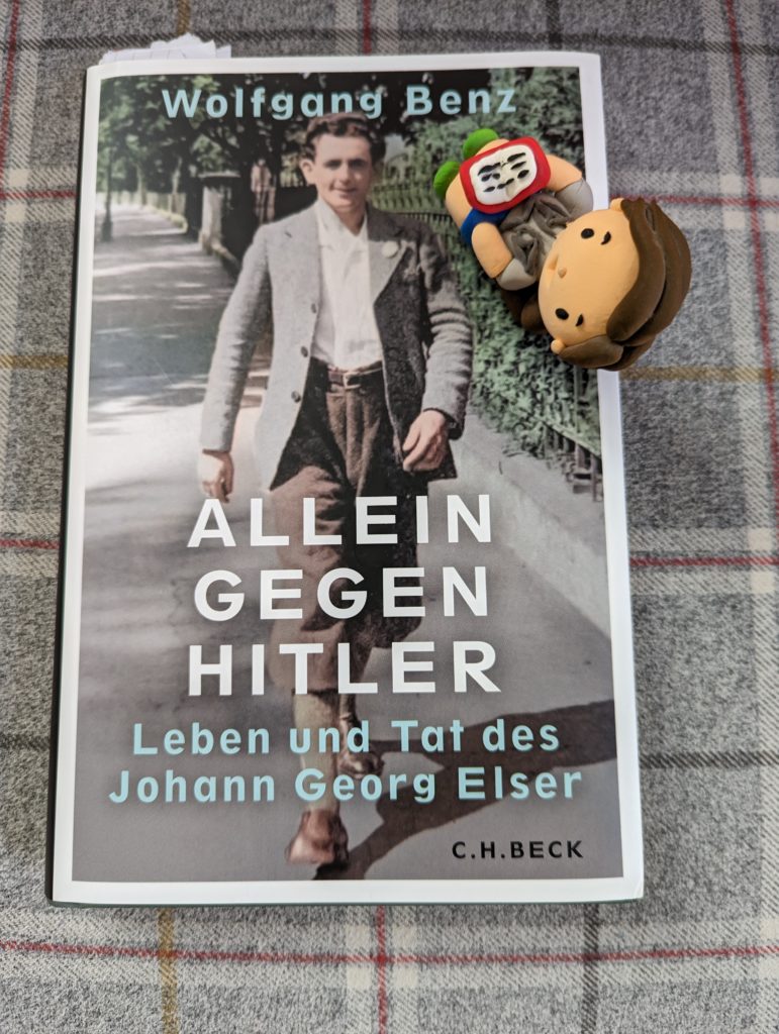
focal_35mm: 24
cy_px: 517
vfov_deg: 71.5
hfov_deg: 56.9
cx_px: 390
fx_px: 718
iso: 56
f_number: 1.85
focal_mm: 6.81
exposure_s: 1/29.3
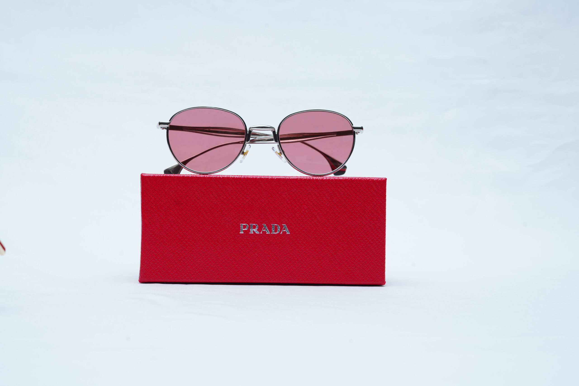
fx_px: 804
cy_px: 193
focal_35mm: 50
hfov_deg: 39.6
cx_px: 290
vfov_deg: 27.0
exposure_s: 1/160
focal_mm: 50
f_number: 9
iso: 200
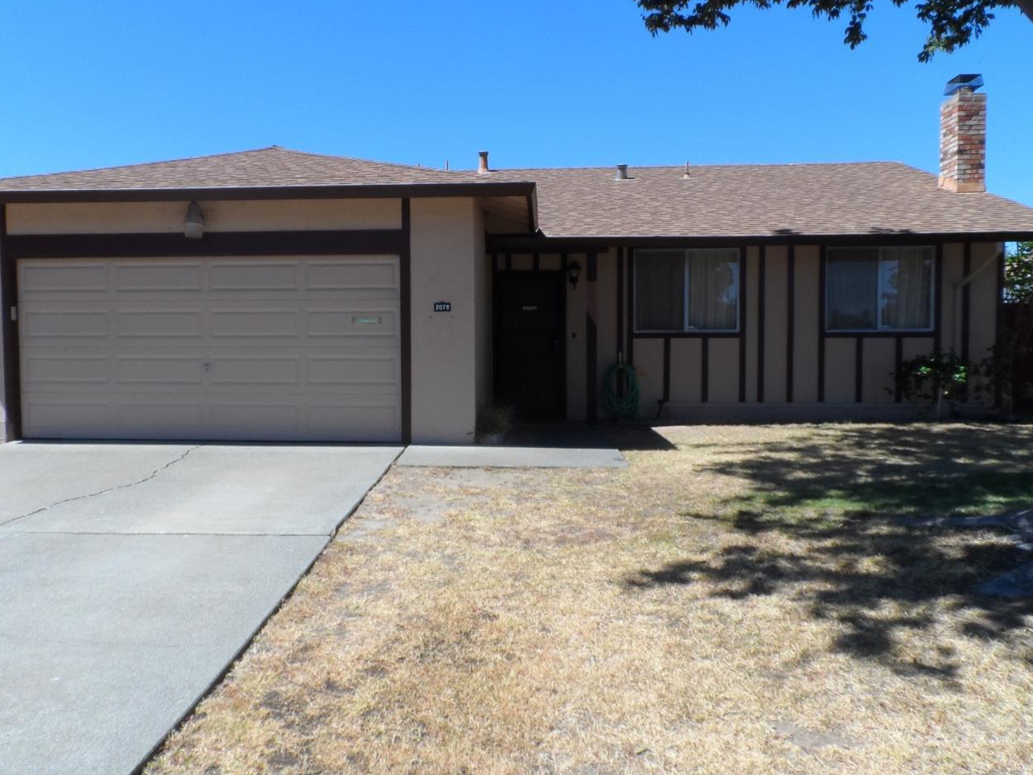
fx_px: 865
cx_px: 449
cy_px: 394
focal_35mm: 29
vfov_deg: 48.2
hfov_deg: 61.4
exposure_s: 1/500
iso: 80
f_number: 4.5
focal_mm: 4
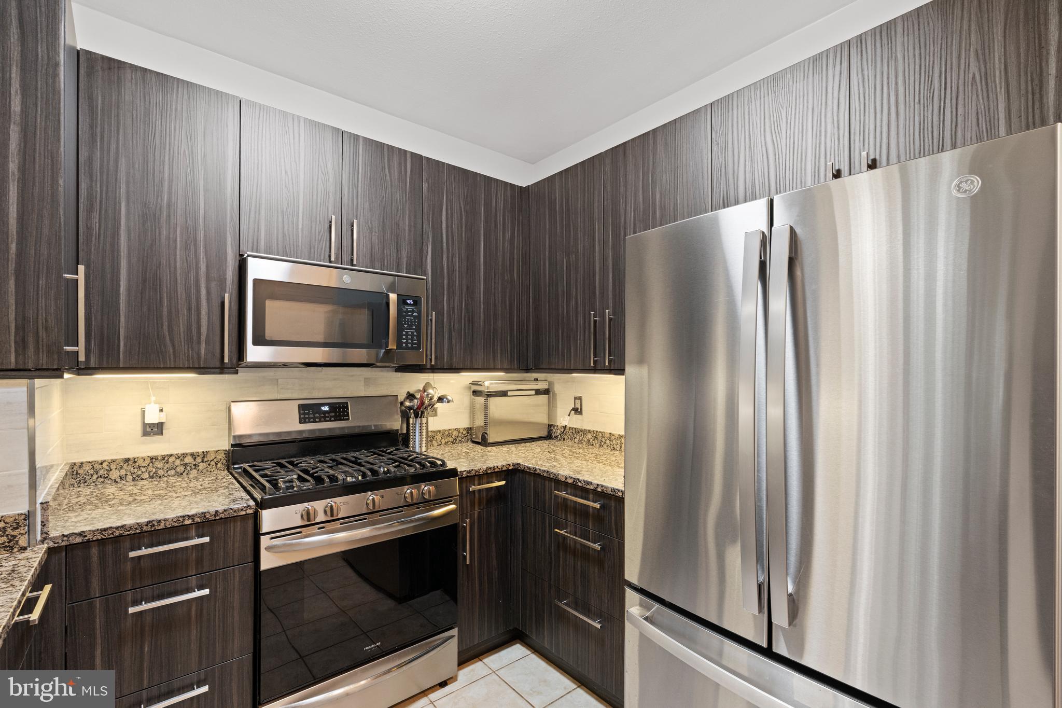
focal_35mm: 16
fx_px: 472
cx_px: 531
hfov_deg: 96.7
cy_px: 354
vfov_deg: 73.7
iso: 800
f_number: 8
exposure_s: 1/4
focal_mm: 16
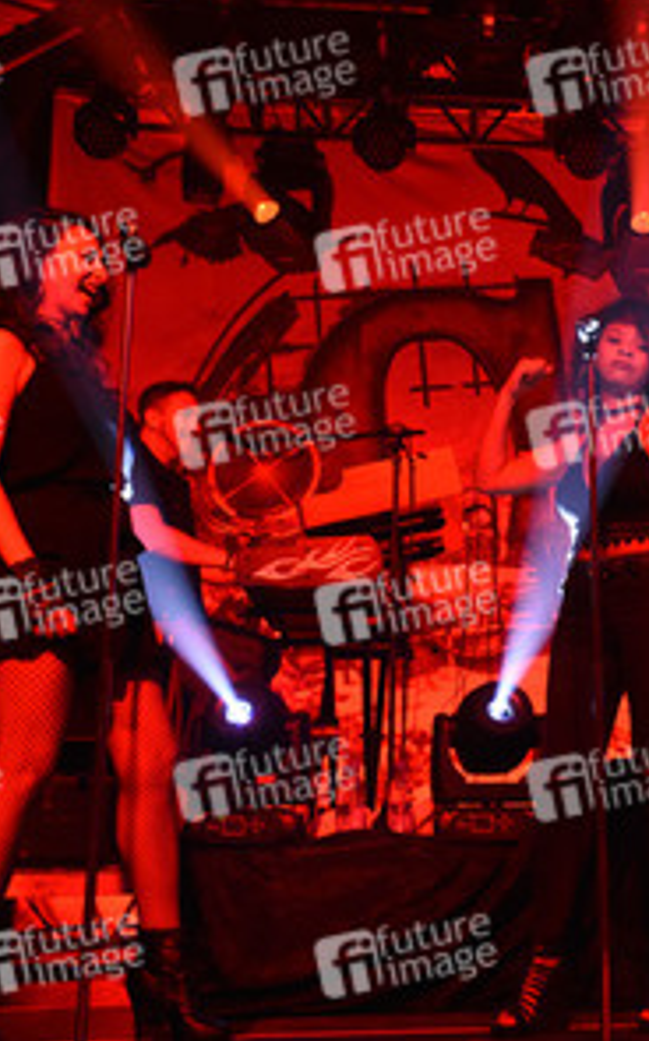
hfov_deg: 23.0
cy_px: 515
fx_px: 1524
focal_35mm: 54
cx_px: 665
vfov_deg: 37.7
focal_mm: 23
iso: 3200
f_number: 6.3
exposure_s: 1/60
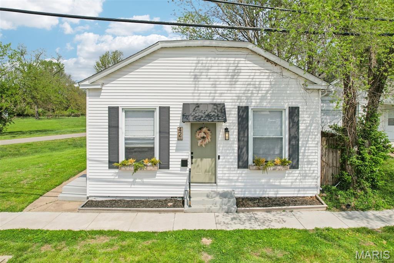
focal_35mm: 22
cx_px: 197
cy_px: 132
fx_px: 241
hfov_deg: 78.6
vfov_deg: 57.2
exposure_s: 1/5000
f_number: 2.8
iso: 100
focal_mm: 8.4
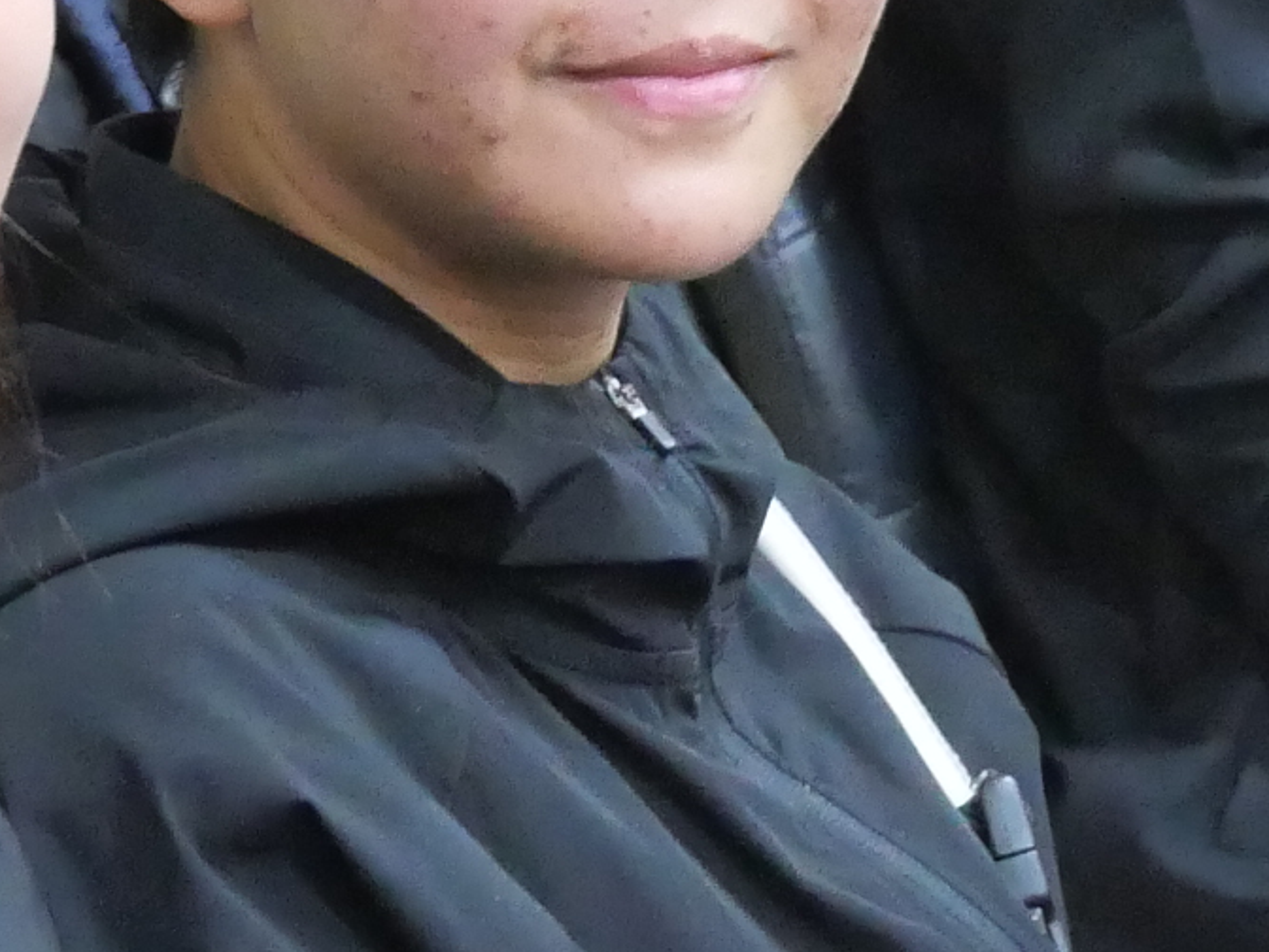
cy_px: 327
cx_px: 380
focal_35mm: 218
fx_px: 7992
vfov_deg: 6.8
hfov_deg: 9.1
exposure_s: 1/20
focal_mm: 20
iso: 3200
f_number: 4.1
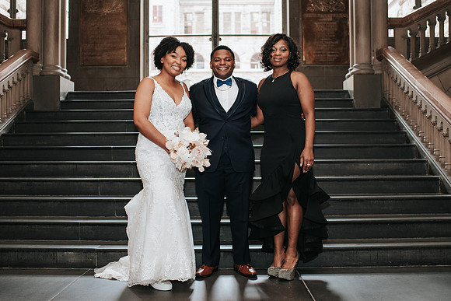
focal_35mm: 40
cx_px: 227
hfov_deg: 48.4
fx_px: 502
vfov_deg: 33.4
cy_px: 151
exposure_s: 1/125
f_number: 3.2
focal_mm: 35
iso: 1000
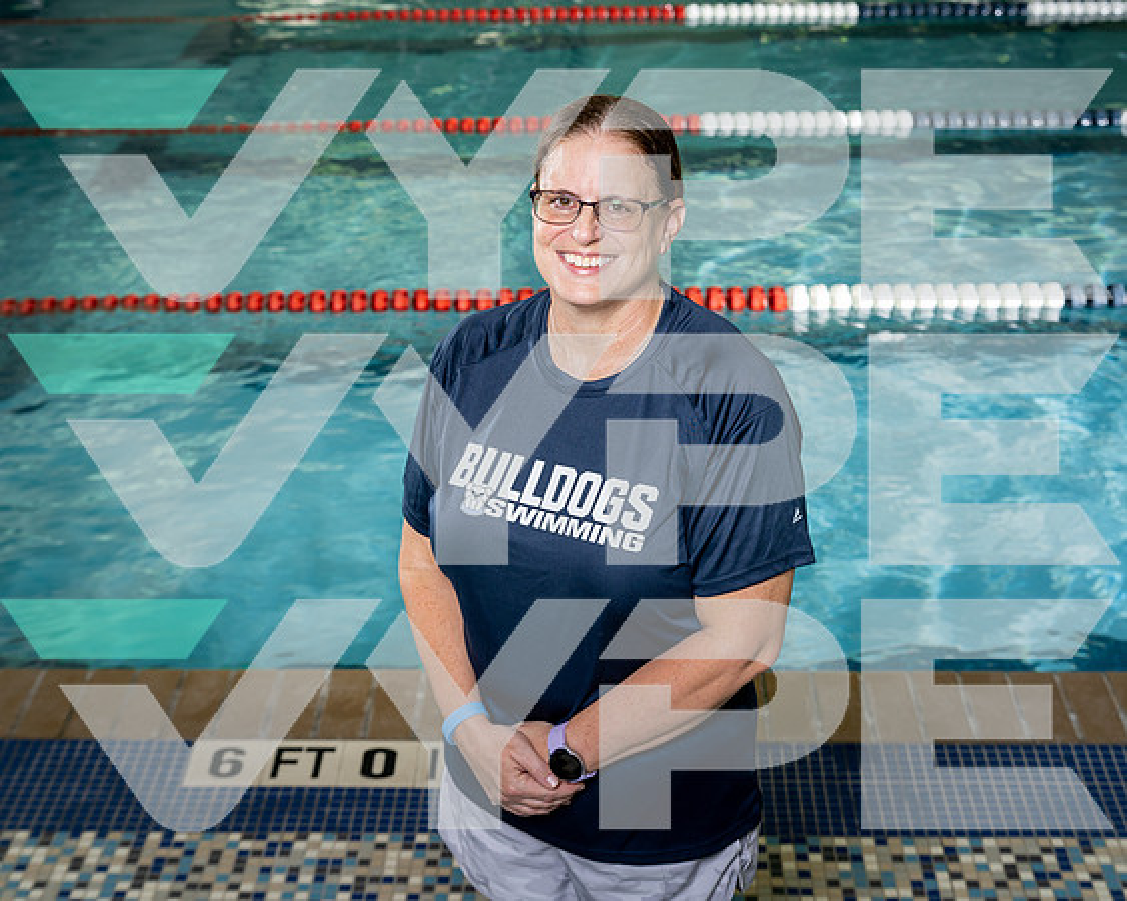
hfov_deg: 32.2
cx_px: 564
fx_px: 1953
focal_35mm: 59
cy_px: 450
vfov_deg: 26.0
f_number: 5
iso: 400
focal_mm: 52
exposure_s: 1/250
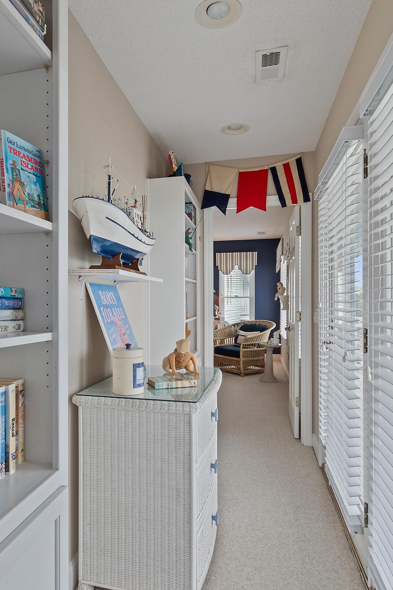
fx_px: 377
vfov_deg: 76.1
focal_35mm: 23
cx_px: 142
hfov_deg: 54.3
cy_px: 298
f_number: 4.5
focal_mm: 10
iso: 100
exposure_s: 1/13
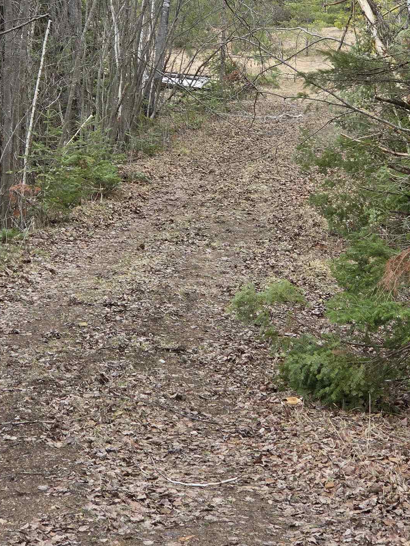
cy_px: 135
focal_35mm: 112
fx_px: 1768
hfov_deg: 13.2
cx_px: 217
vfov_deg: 17.5
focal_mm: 7
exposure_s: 1/149
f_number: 2.4
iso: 25
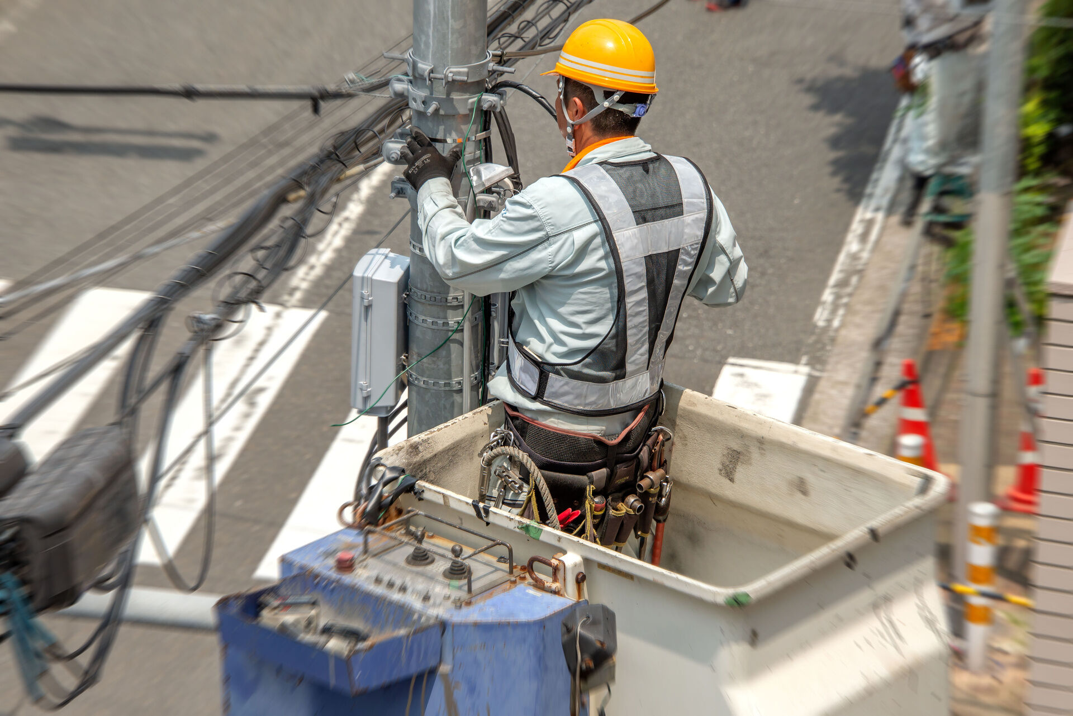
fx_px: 4771
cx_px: 536
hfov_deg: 12.8
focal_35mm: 160
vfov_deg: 8.6
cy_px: 358
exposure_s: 1/800
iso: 400
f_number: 8
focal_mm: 160
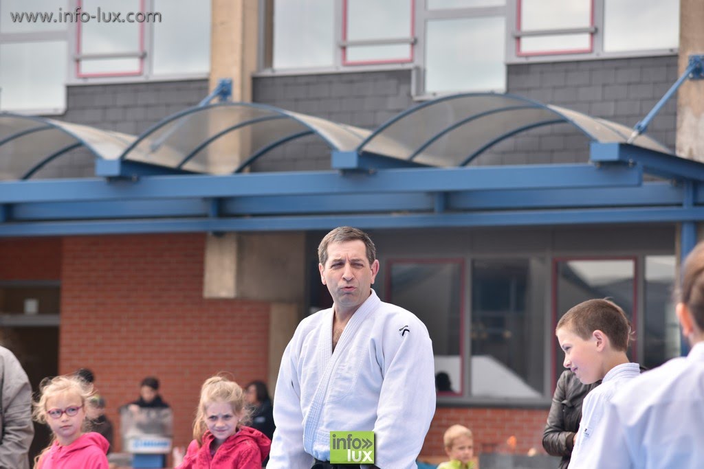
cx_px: 352
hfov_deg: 14.0
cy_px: 234
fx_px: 2875
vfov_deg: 9.3
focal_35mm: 147
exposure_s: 1/500
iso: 100
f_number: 4
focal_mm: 98
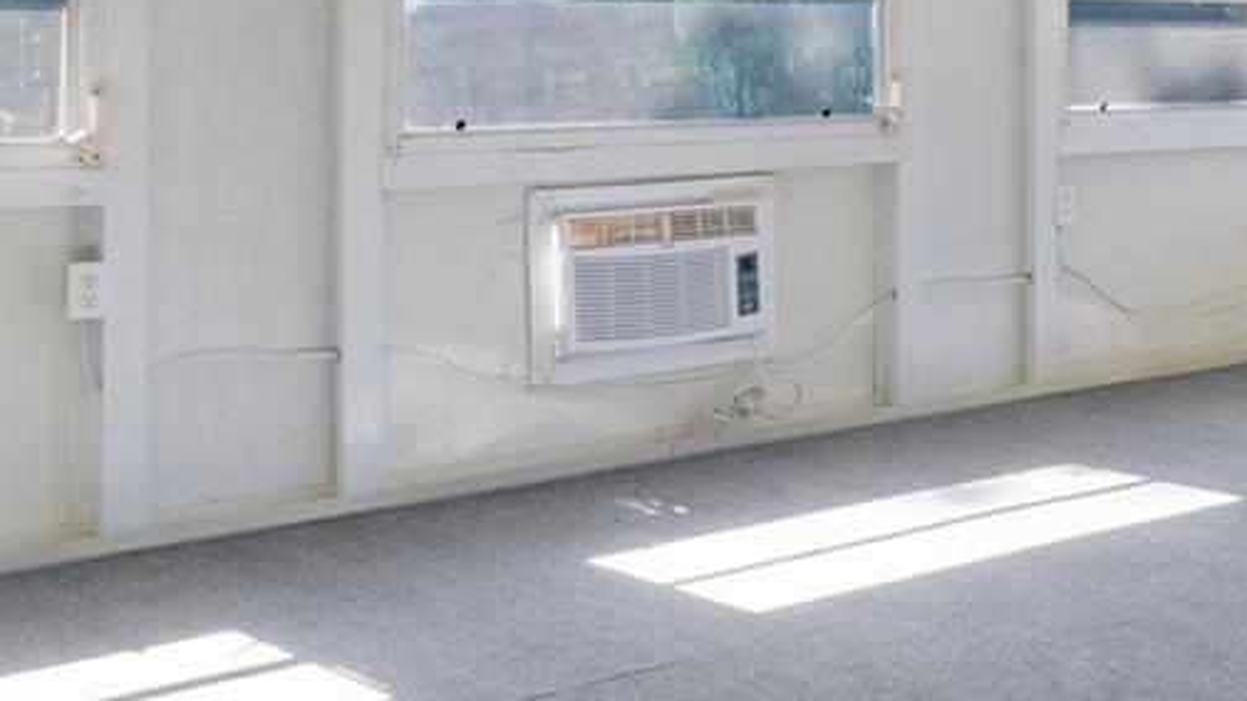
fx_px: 1984
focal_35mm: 60
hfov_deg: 29.8
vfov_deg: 19.3
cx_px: 1507
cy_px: -40
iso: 320
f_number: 8
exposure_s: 1/2
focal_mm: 12
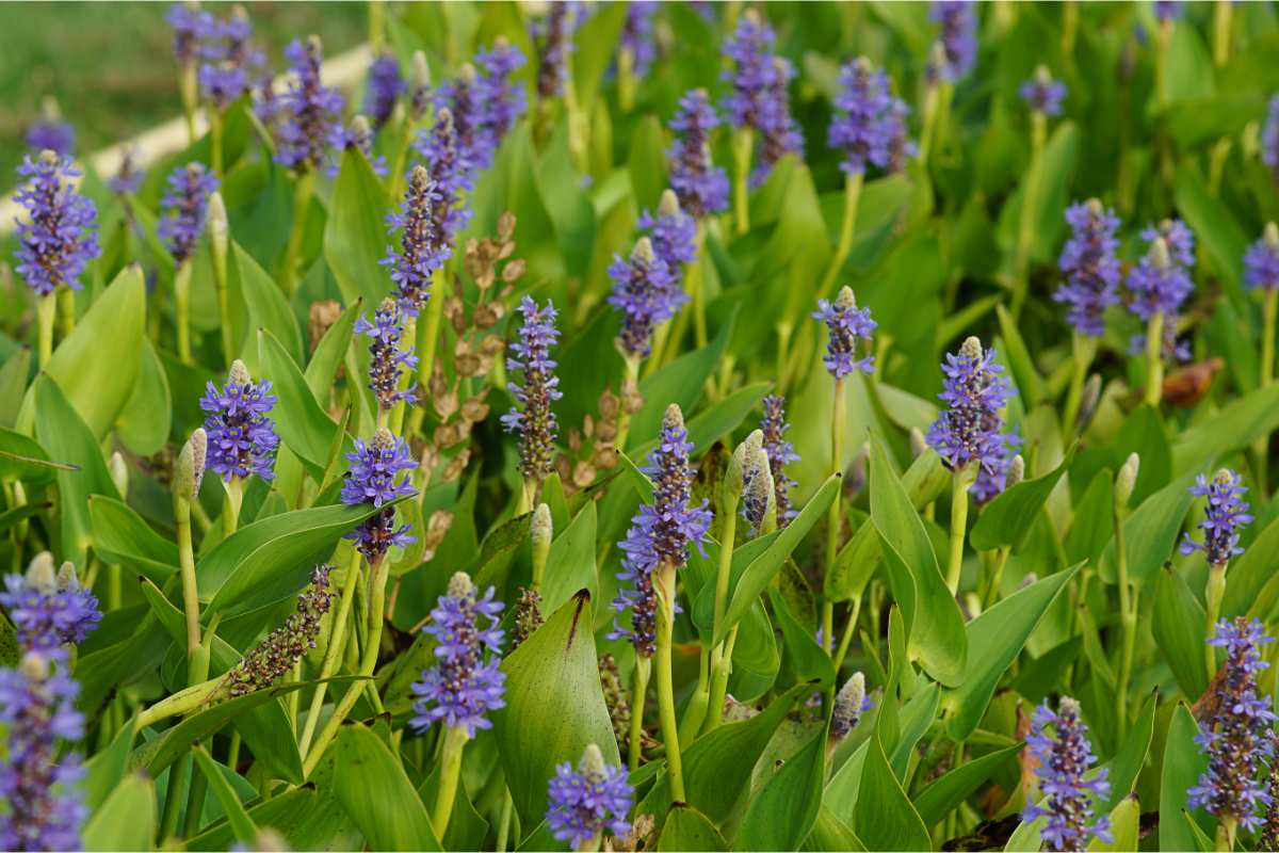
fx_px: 5329
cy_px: 426
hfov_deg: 13.7
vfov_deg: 9.1
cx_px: 640
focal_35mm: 150
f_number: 6.3
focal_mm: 100
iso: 100
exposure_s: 1/250
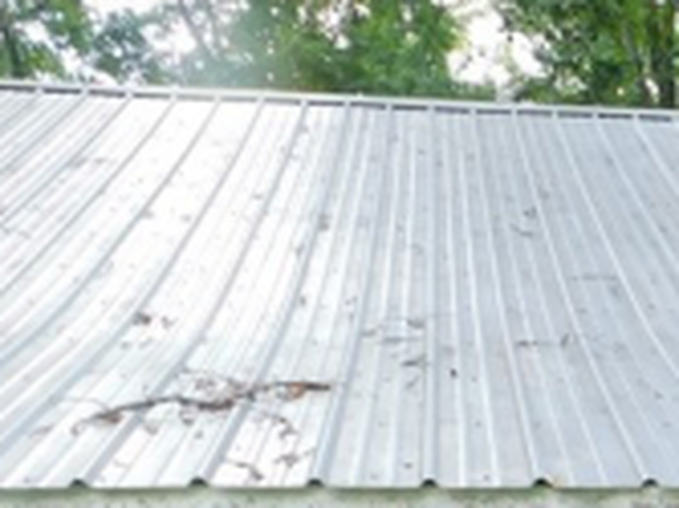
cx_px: 905
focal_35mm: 92
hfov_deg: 19.5
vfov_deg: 14.3
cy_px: 890
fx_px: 1803
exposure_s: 1/160
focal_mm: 4
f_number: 3
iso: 125
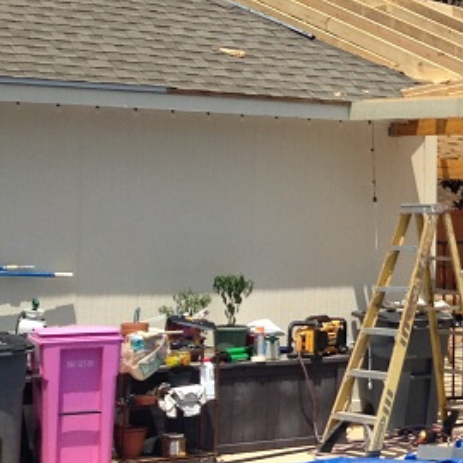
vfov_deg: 16.5
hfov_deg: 14.7
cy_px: 157
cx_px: 811
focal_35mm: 105
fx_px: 1589
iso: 50
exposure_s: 1/1427
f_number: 2.4
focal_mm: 4.13
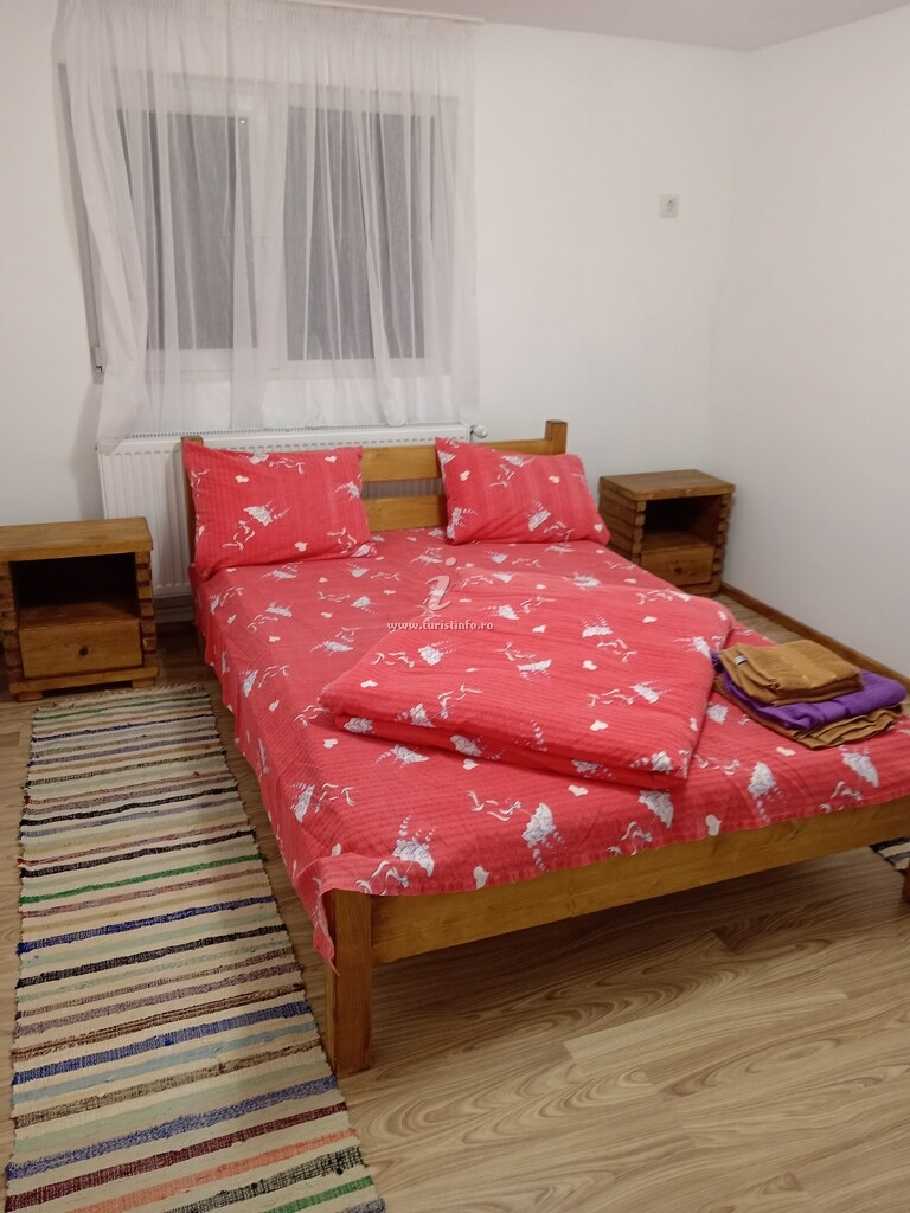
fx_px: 946
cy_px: 606
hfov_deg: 51.4
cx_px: 455
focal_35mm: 27
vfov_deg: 65.3
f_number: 1.9
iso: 836
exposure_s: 1/33.3
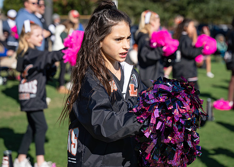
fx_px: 523
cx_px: 120
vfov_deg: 18.1
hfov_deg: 25.2
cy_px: 67
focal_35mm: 79
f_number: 2.8
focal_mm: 62.3
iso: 250
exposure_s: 1/4000
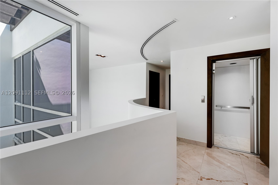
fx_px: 124
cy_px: 92
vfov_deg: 73.7
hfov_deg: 96.7
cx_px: 139
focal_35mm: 16
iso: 64
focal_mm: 16
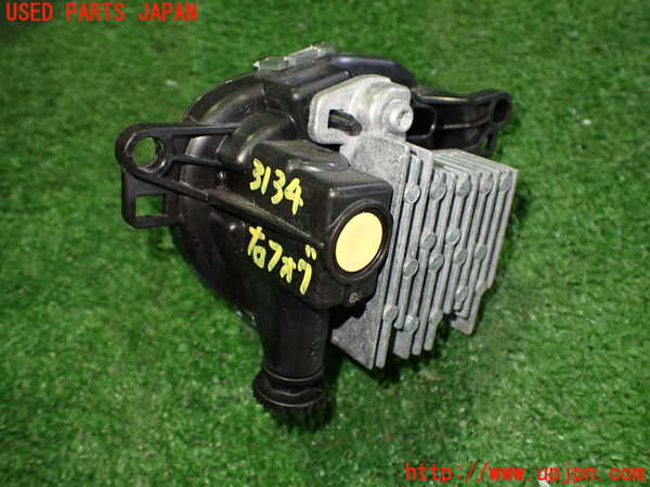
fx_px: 563
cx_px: 325
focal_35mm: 30
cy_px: 244
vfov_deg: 46.8
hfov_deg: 60.0
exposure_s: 1/125
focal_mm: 5.4
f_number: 2.3
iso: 800
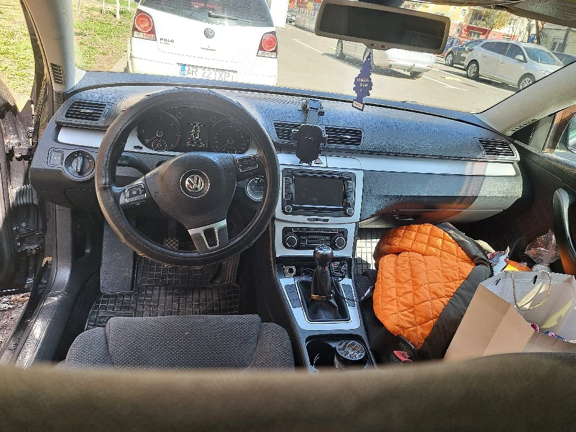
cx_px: 288
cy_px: 216
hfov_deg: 71.6
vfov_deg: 56.8
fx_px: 399
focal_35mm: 24
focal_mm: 5.23
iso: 50
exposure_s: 1/100
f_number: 1.8
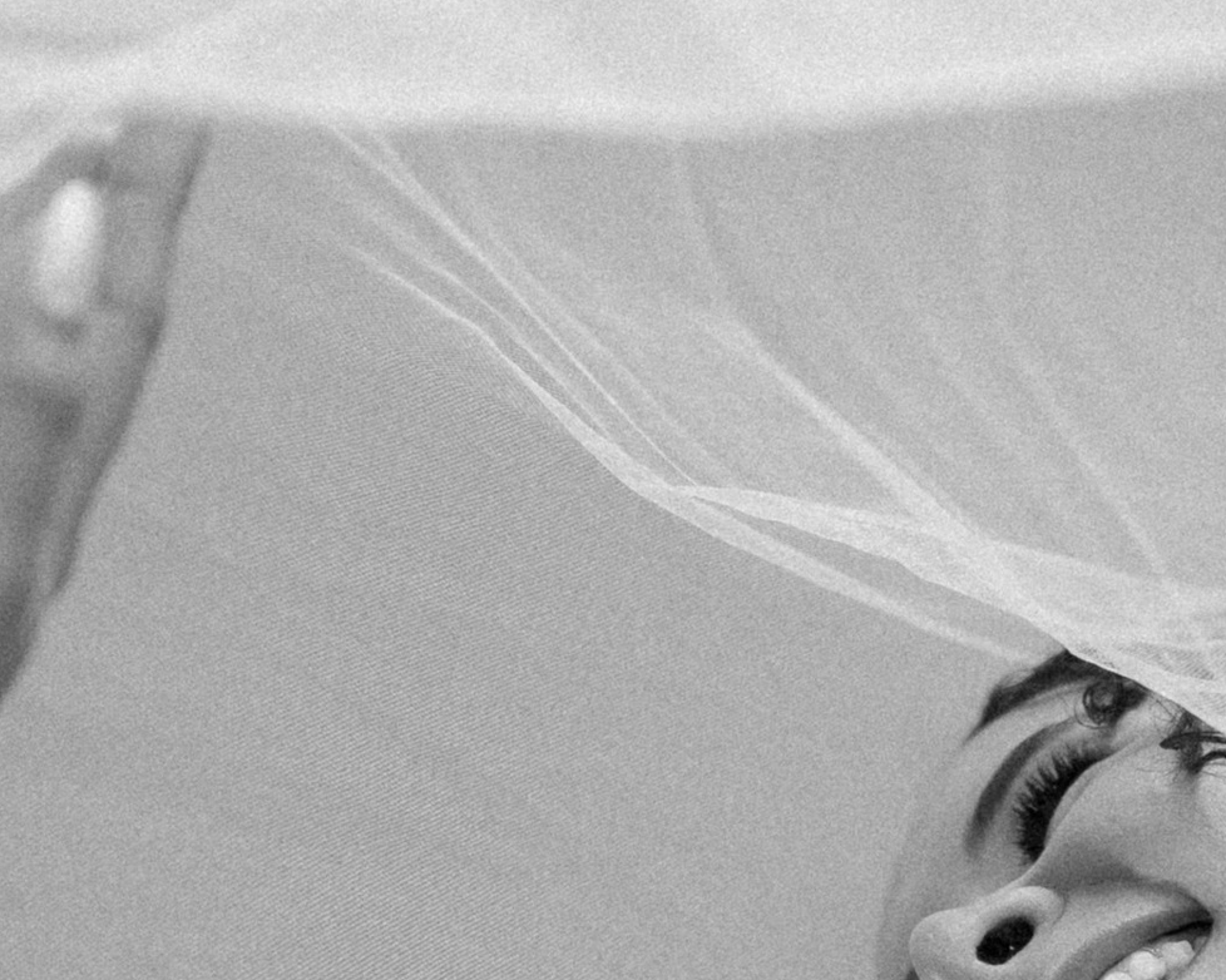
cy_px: 1068
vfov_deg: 11.8
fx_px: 4680
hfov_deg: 14.7
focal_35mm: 129
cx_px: 1141
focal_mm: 35
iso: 640
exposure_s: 1/640
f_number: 1.6
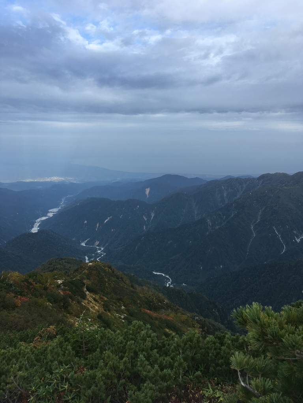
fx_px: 338
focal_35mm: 29
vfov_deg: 61.7
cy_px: 202
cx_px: 152
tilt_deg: -7.5
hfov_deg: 48.2
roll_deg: -2.5
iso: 25
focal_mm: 4.15
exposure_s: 1/472
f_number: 2.2
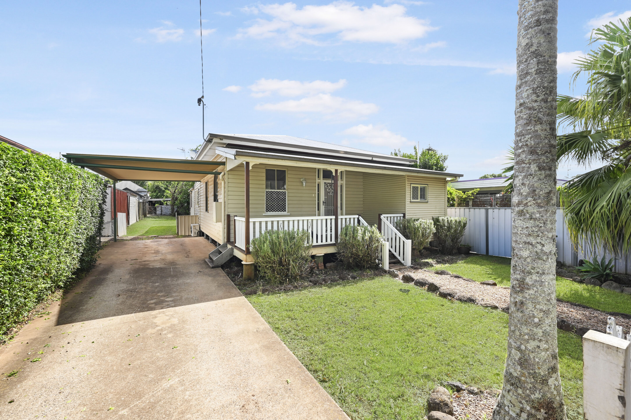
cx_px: 316
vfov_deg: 81.1
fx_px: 245
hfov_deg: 104.3
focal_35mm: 14
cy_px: 210
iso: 200
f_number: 9
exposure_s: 1/250
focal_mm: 14
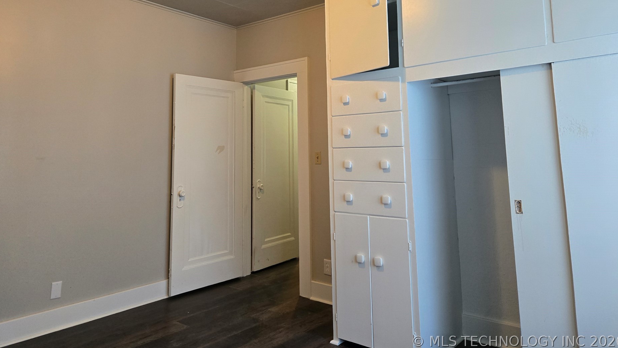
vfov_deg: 43.7
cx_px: 307
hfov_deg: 71.9
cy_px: 112
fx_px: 426
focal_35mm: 26
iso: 400
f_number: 1.8
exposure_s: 1/120
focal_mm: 5.4
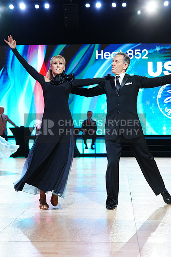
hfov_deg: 18.4
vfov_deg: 27.3
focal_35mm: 74
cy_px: 128
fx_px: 527
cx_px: 86
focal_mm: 74
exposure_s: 1/320
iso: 2500
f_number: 4
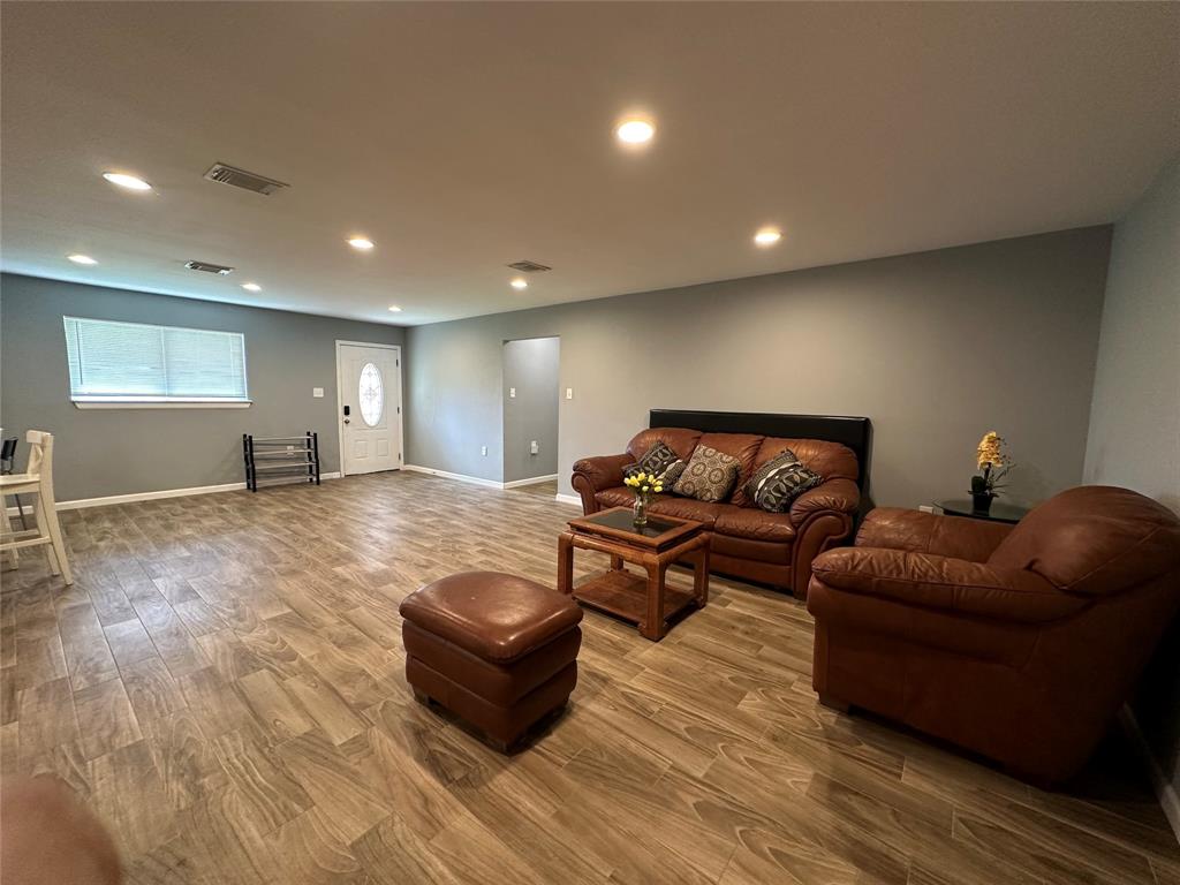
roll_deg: -1.8
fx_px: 477
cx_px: 590
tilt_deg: -5.4
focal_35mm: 14
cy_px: 442
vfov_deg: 85.7
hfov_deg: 102.1
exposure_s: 1/60
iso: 200
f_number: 2.2
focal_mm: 2.22
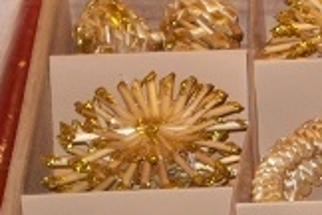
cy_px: 215
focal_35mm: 313
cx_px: 427
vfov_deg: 4.4
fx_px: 2799
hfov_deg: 6.5
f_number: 5.8
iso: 200
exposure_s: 1/60
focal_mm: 13.5
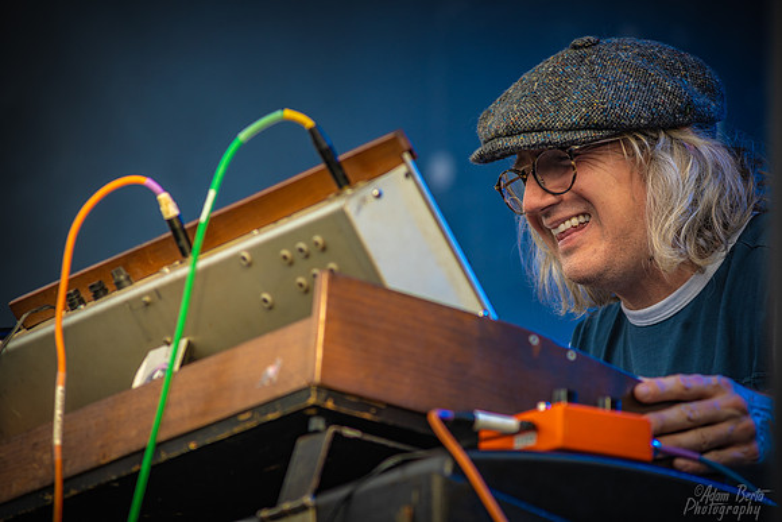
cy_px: 261
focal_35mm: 210
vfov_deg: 6.5
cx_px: 391
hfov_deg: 9.8
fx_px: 4563
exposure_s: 1/160
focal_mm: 210
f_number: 6.3
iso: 125
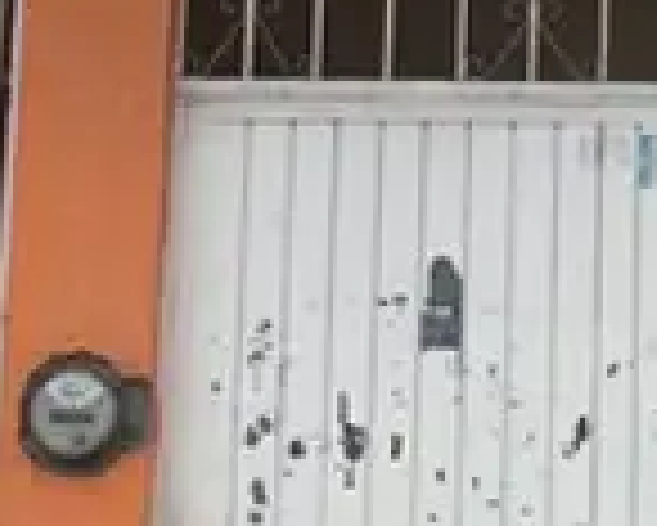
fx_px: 4067
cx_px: 752
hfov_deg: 9.1
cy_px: -539
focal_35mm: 209
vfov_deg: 7.1
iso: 25
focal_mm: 4.25
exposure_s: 1/122
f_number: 1.8
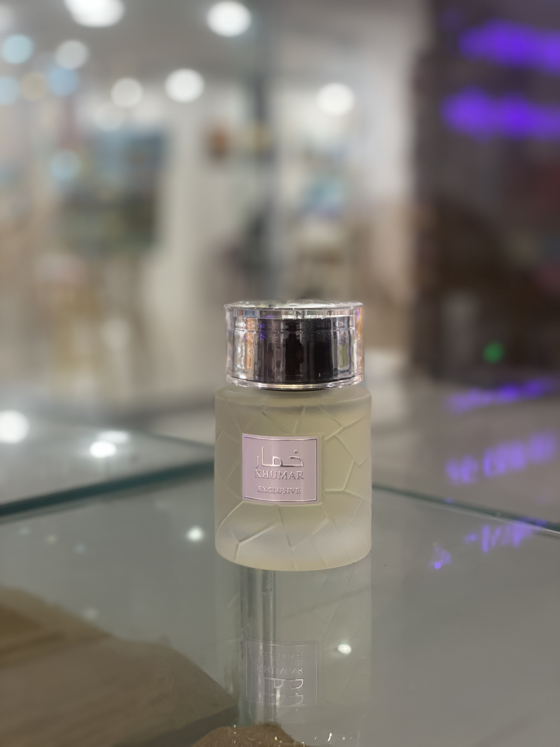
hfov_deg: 28.0
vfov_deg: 36.8
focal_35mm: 52
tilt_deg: -7.7
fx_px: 1122
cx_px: 280
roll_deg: +0.7
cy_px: 374
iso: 160
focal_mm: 6
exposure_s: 1/100
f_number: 2
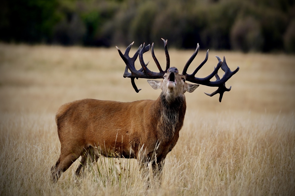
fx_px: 3835
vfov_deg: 2.9
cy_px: 98
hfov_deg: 4.4
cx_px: 148
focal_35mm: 468
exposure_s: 1/500
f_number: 5.6
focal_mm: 468
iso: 320
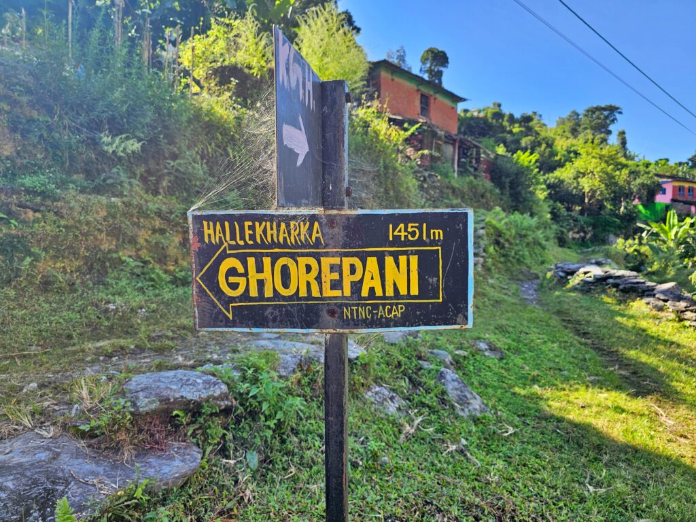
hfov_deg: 73.9
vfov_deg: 58.9
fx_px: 462
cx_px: 348
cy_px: 261
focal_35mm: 23
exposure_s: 1/249
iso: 16
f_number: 1.7
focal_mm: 6.3
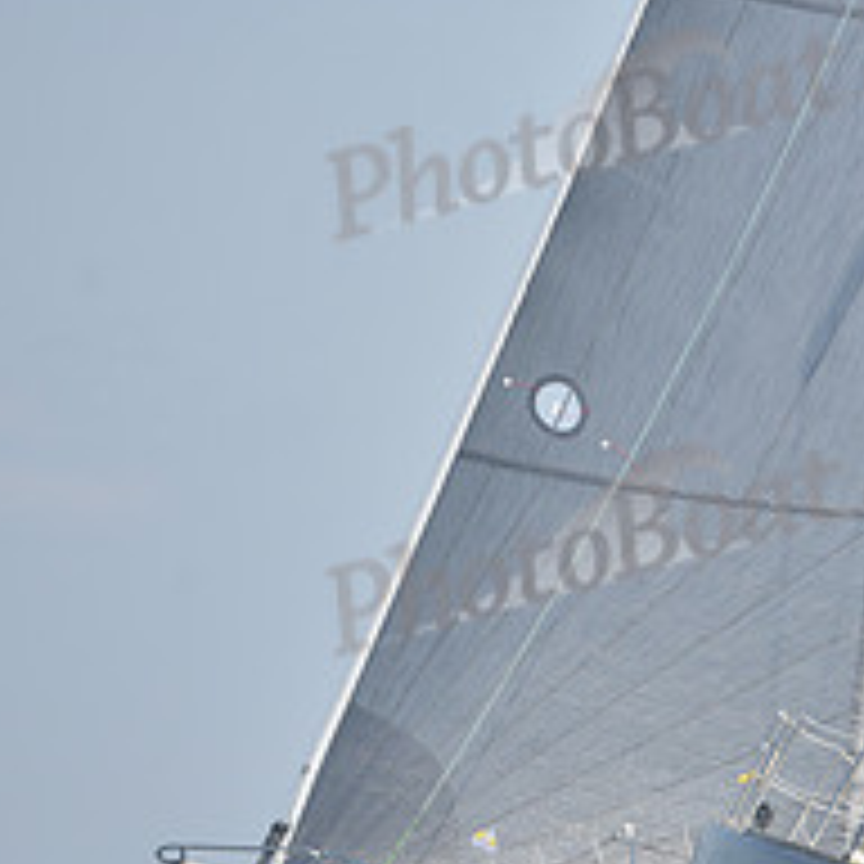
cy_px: 709
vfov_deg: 2.8
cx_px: 1197
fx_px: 17395
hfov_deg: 2.8
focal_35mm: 616
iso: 280
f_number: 6.3
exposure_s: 1/1000
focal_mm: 240
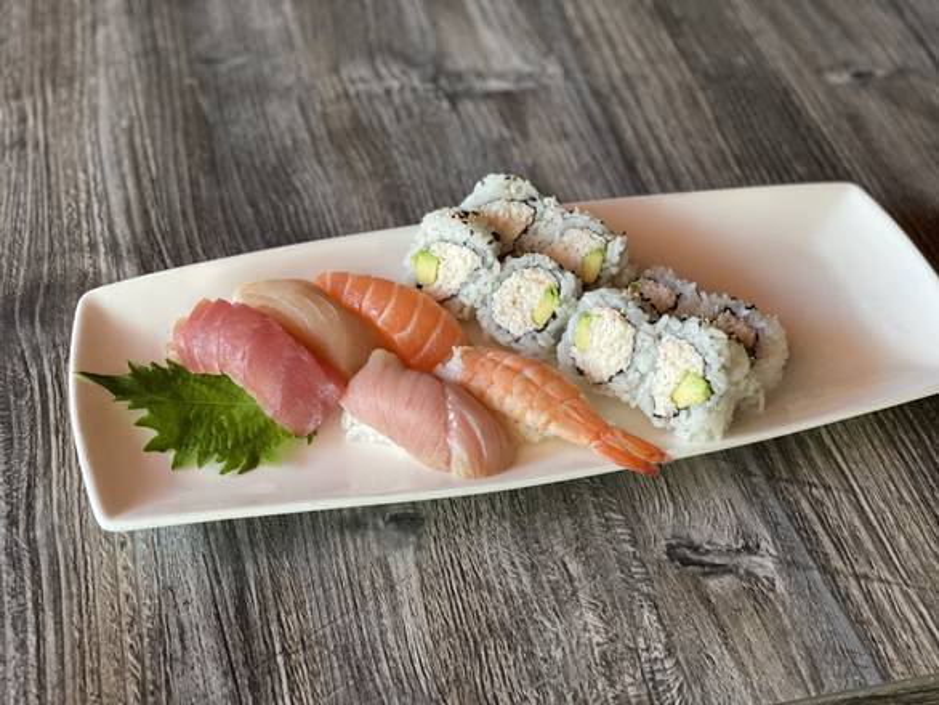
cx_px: 470
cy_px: 352
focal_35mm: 52
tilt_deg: -45.6
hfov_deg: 36.8
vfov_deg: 28.1
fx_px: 1411
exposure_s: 1/109
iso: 250
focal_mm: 6
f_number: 2
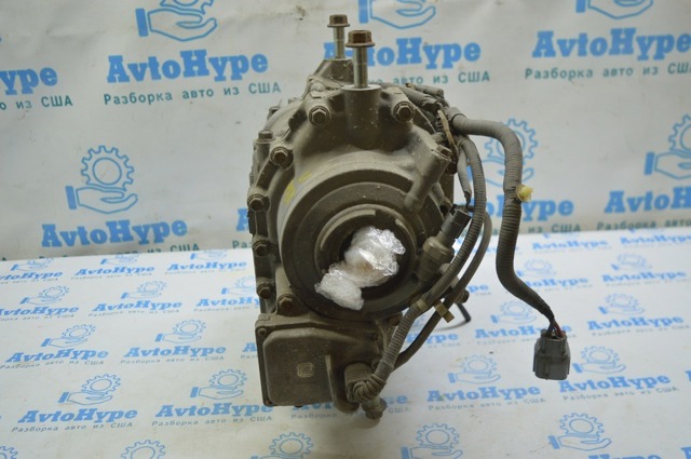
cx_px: 346
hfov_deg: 55.2
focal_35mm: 34
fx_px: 661
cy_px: 230
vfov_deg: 38.3
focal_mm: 23
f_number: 3.8
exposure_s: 1/60
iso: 400
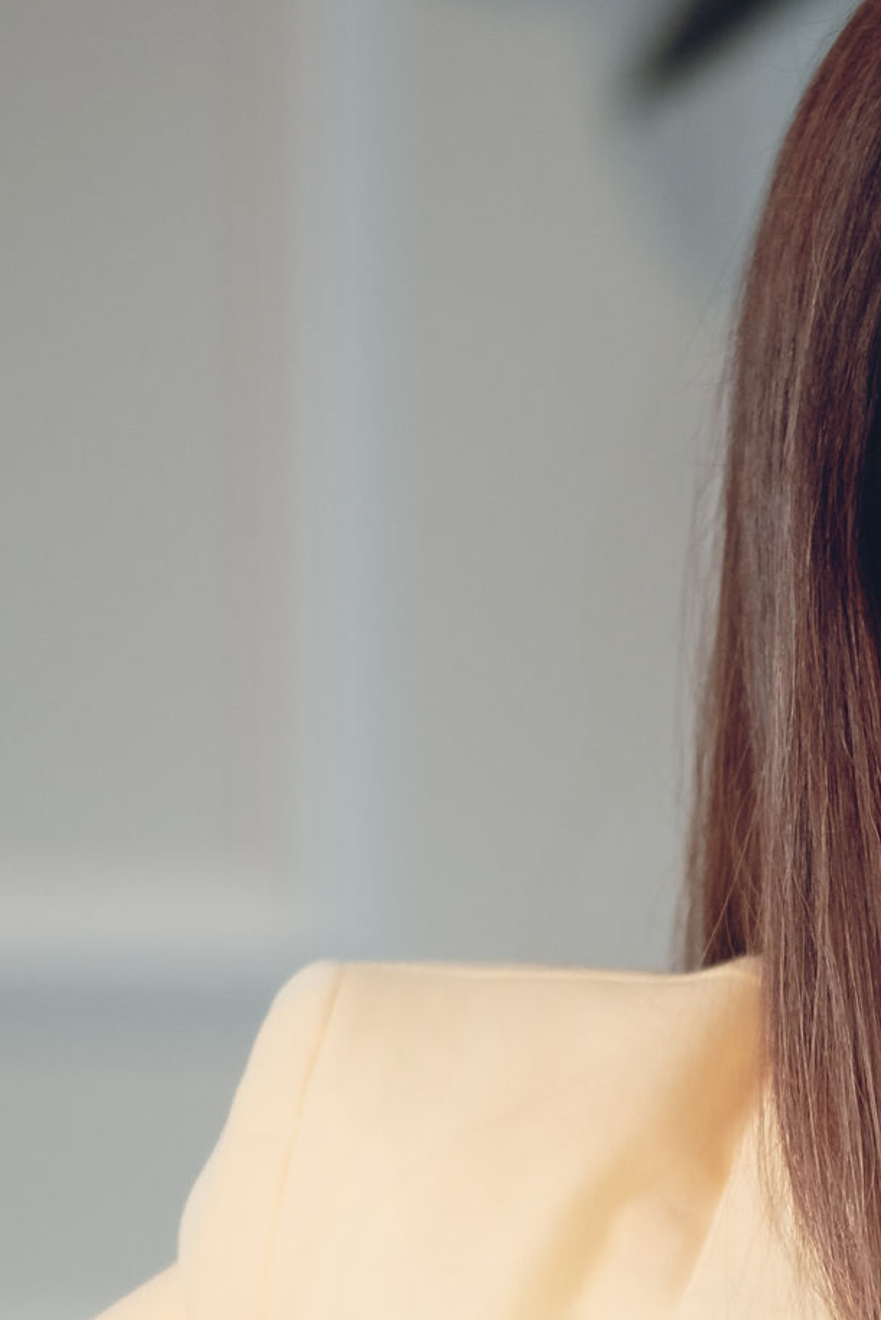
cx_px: 1132
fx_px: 16291
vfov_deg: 4.6
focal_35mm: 444
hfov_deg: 3.1
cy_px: 1819
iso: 200
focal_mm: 75
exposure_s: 1/160
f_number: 1.2
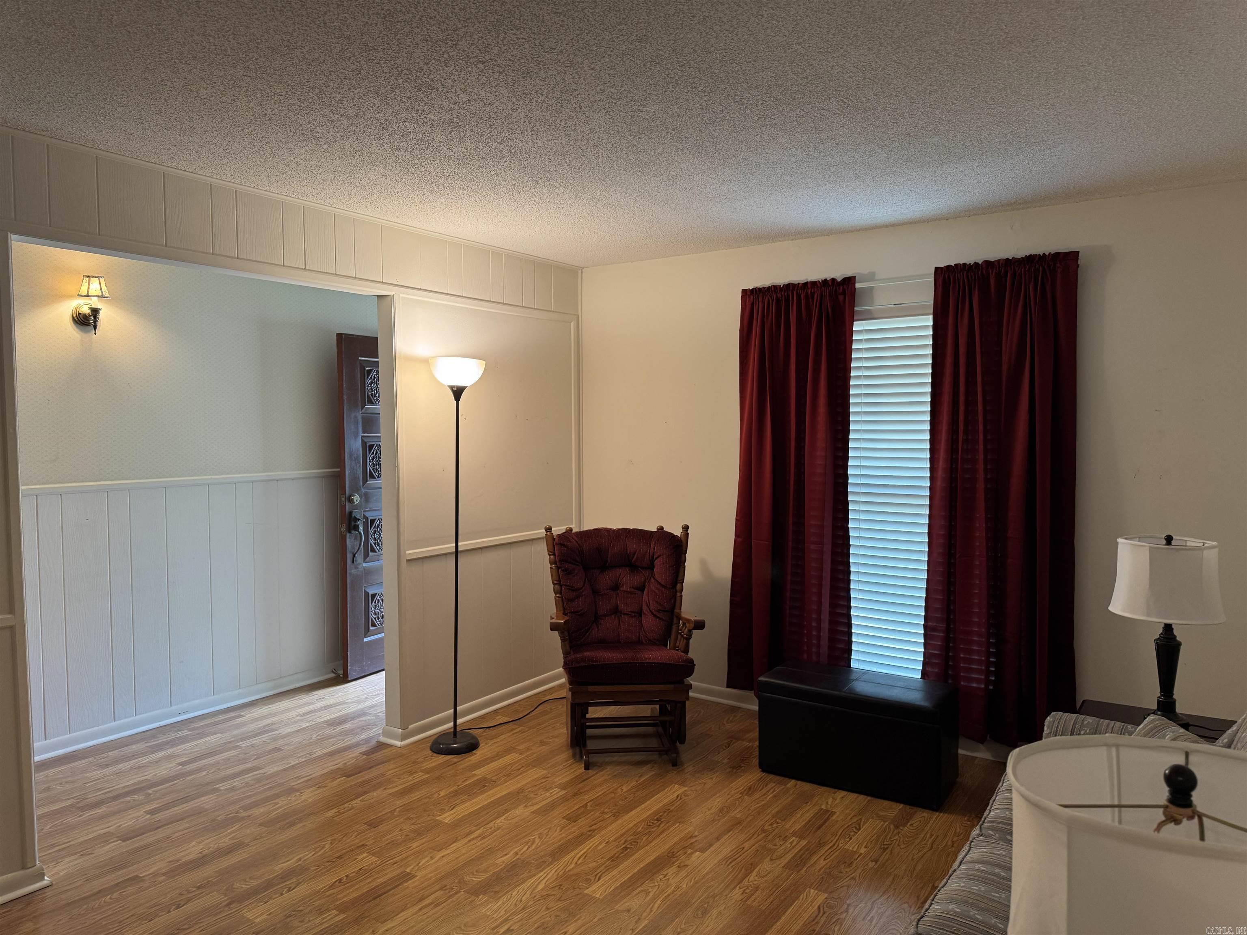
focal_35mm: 24
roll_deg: -0.8
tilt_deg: -2.7
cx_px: 624
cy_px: 468
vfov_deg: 56.8
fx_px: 865
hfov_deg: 71.6
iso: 160
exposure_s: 1/60
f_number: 1.78
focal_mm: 6.76
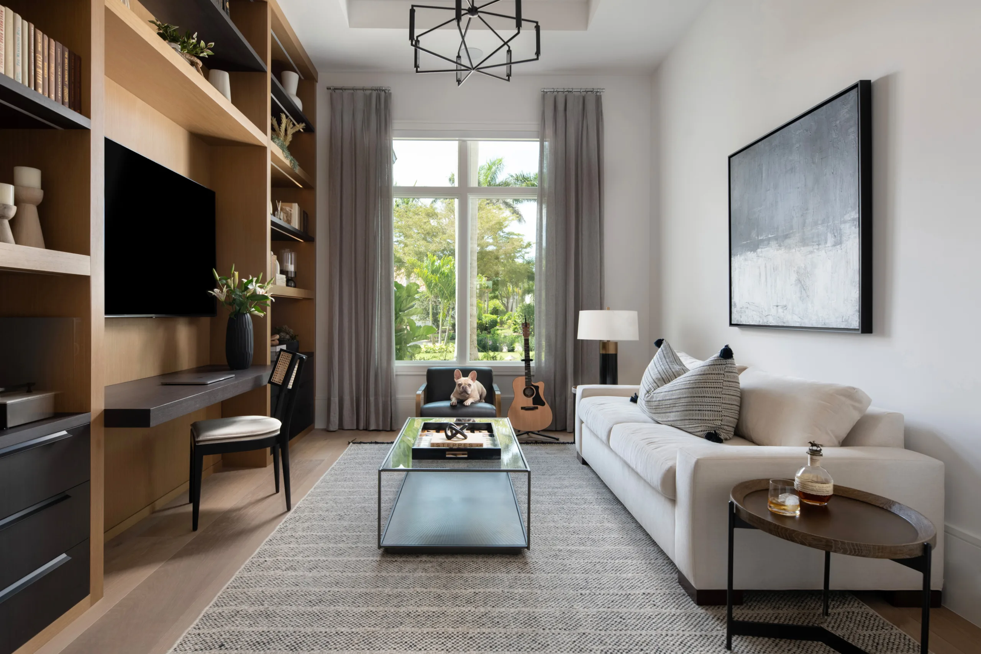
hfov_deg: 90.0
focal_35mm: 18
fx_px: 490
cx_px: 490
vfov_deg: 67.4
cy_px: 327
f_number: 8
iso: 250
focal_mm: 18
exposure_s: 1/8
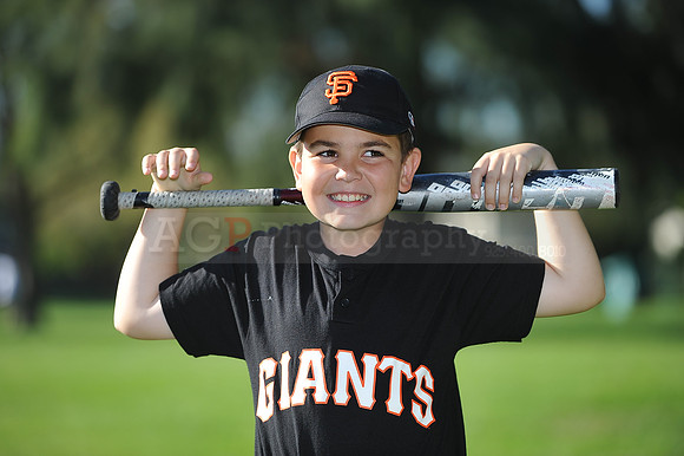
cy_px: 228
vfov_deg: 6.9
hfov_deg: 10.3
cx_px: 342
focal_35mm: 200
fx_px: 3798
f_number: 4
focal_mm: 200
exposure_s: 1/1000
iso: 200
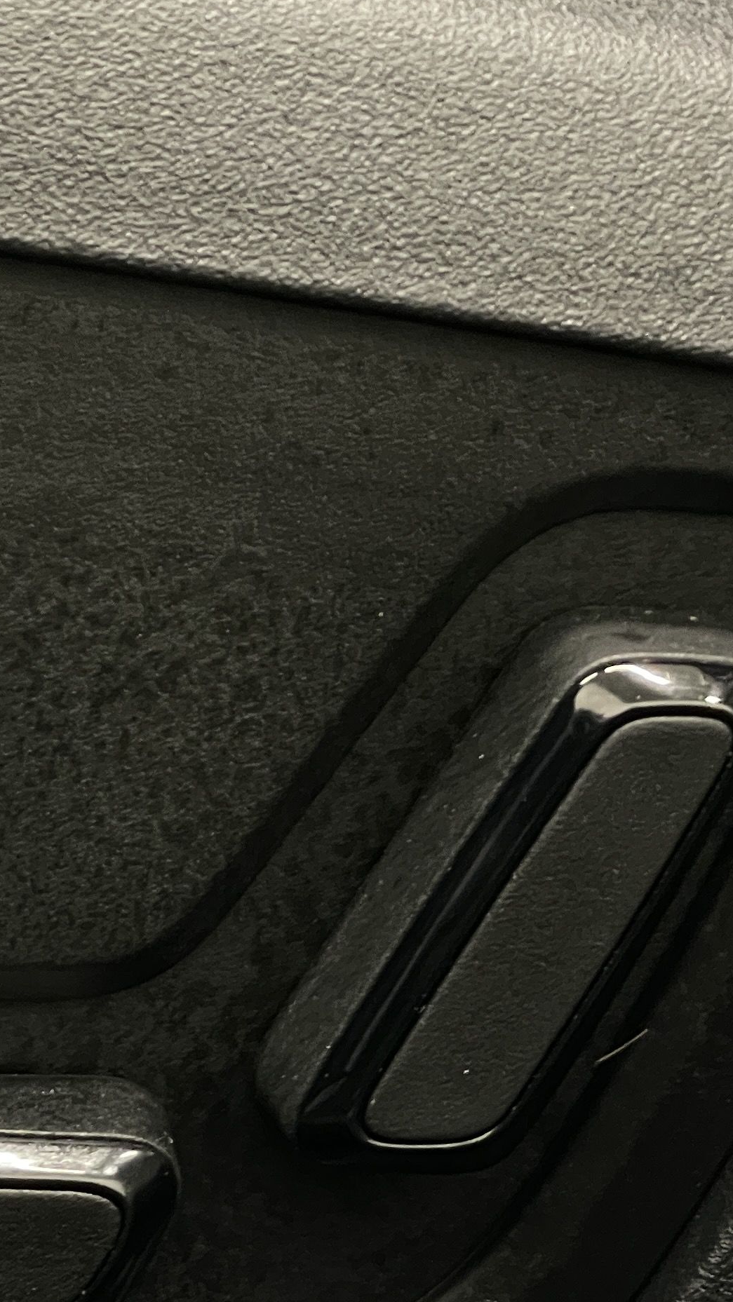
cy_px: 921
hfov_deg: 9.6
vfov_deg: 17.4
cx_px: -398
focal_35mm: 123
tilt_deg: -18.7
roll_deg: -0.1
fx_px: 4249
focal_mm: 6
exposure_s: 1/33
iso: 640
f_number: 2
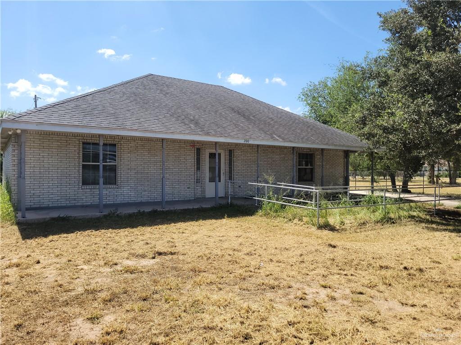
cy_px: 172
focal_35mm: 26
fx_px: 346
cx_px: 230
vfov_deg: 53.1
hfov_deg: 67.3
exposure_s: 1/1794
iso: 40
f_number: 1.8
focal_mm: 5.4
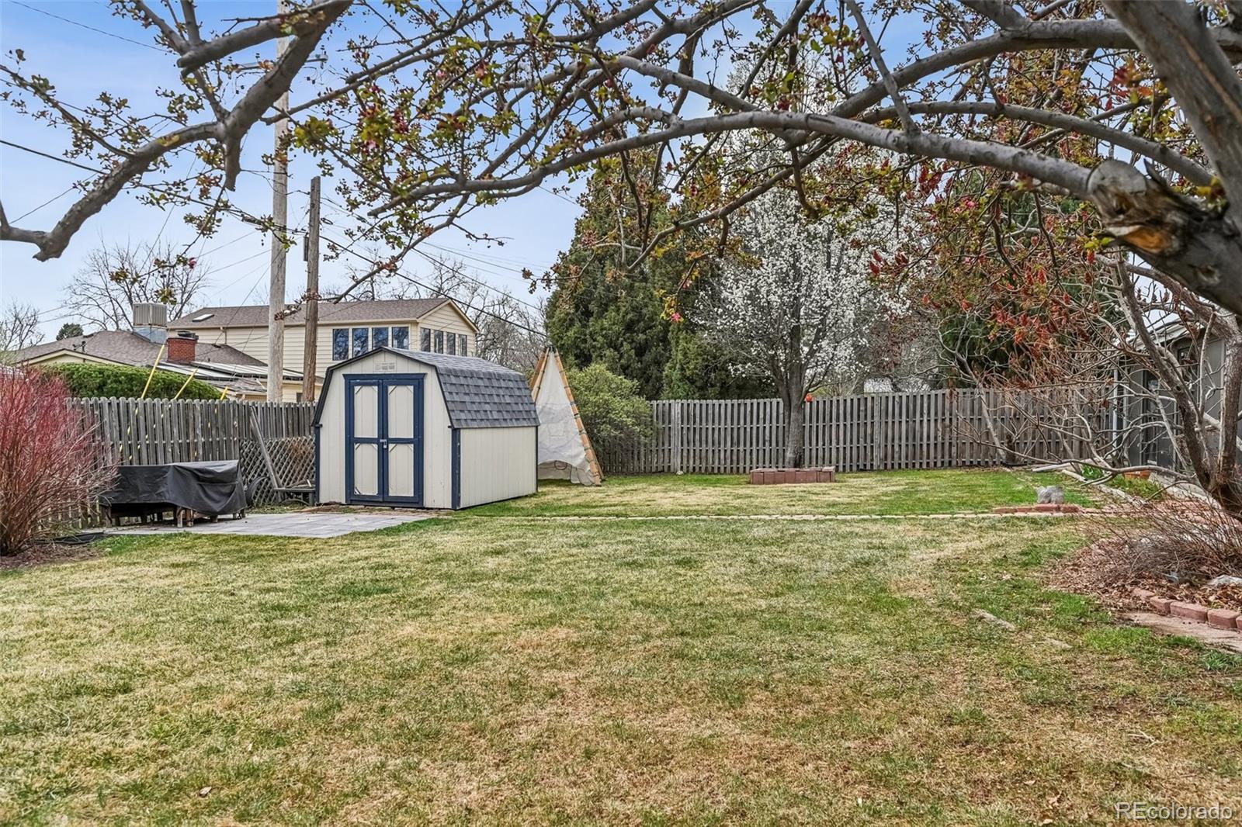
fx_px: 880
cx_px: 621
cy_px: 414
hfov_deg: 70.4
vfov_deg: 50.4
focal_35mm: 26
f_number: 5.6
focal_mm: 25.5
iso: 400
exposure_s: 1/1250
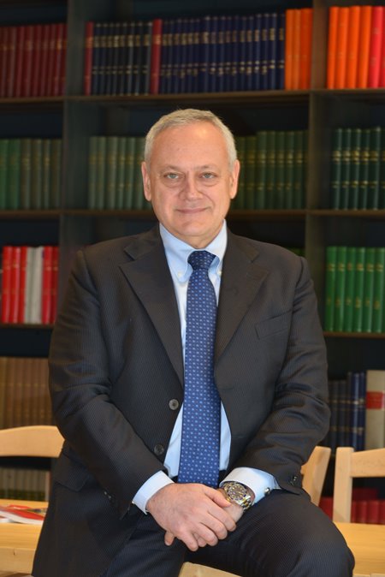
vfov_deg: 11.7
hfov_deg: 7.9
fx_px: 2804
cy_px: 288
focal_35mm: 175
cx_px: 192
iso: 800
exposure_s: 1/25
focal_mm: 175
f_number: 10
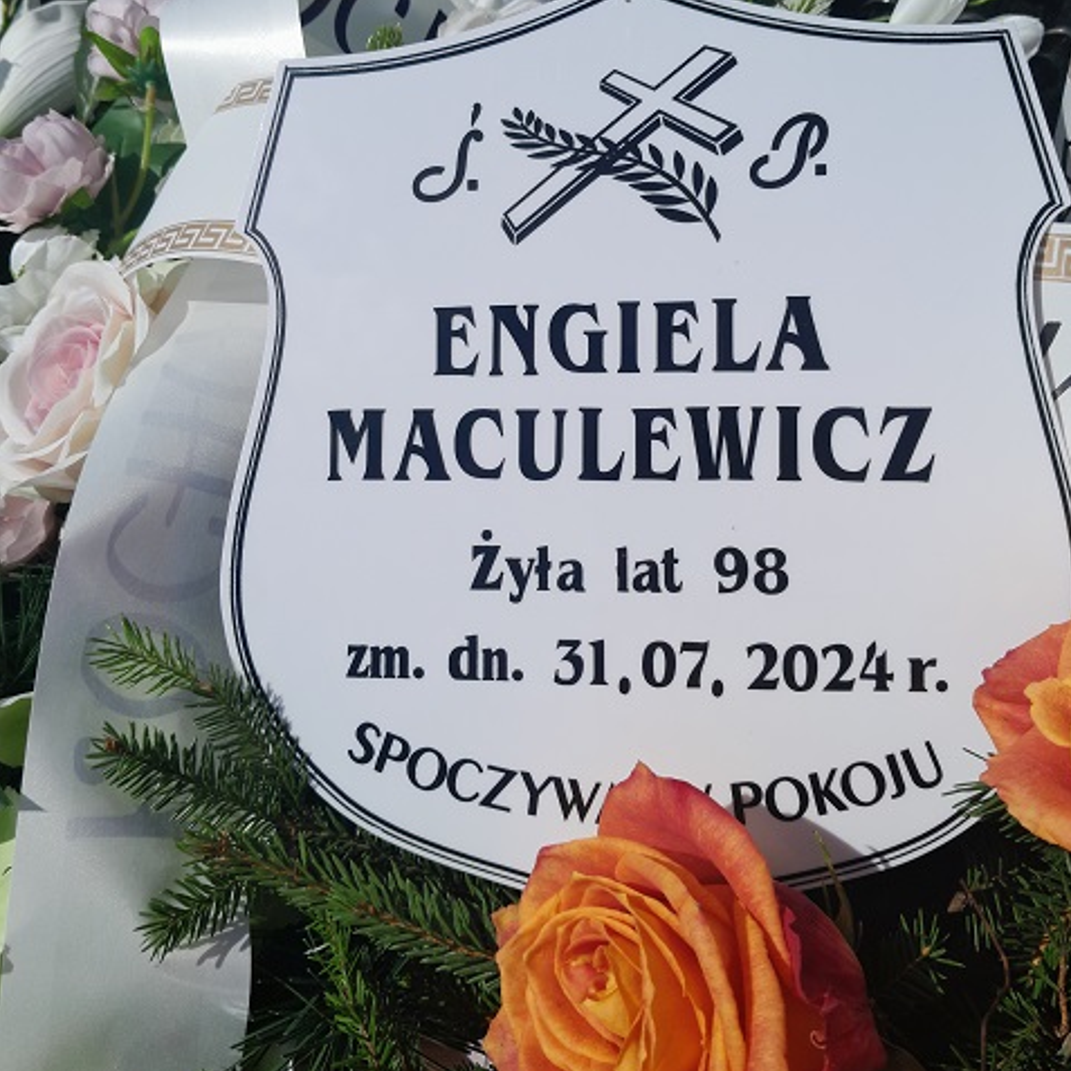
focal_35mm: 32
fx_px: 1120
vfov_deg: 50.5
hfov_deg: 51.1
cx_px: 537
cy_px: 386
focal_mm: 4
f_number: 1.8
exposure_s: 1/1825
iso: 20
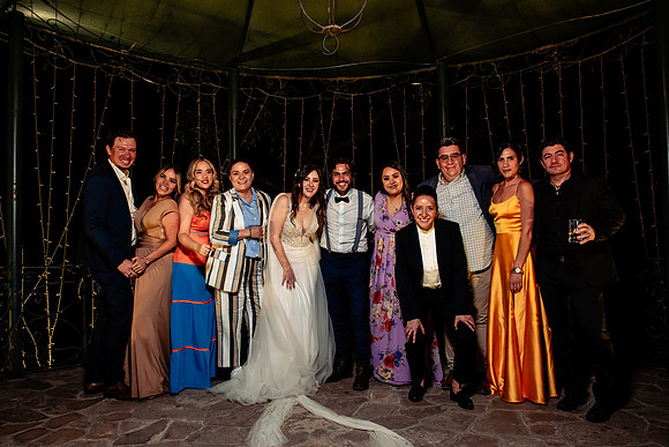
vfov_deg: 47.5
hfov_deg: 66.7
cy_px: 233
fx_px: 508
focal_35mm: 27
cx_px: 324
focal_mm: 24
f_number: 4
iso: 1250
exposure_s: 1/125
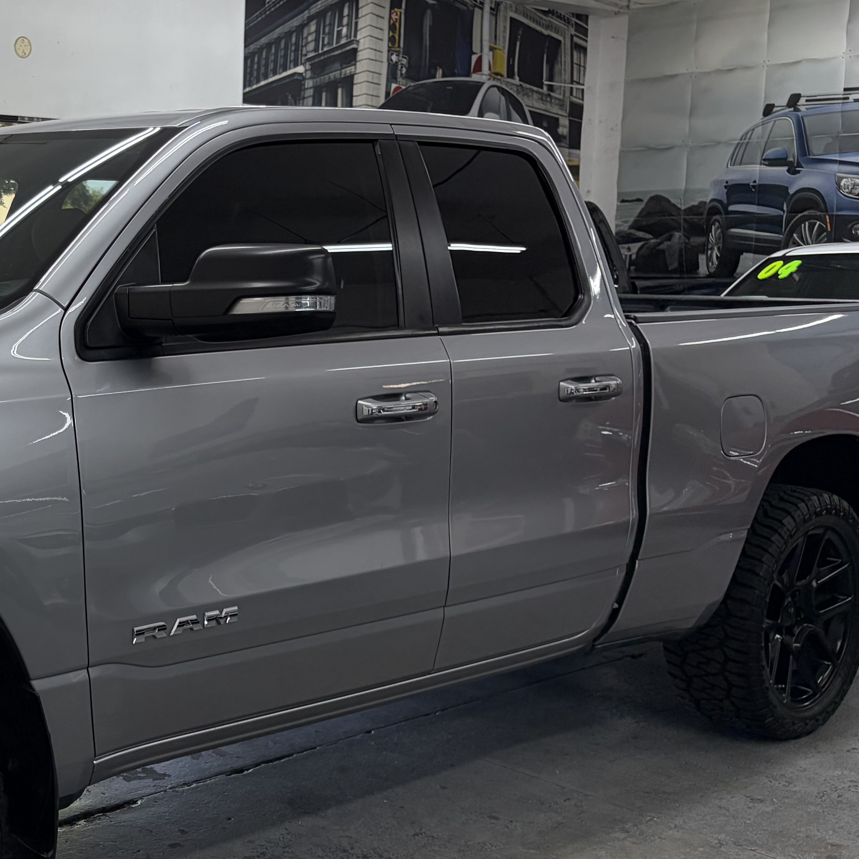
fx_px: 1376
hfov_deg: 31.9
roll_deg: -0.2
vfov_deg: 34.7
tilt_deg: -4.8
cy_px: 423
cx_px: -3
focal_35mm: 49
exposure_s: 1/168
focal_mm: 5.96
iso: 125
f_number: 1.6
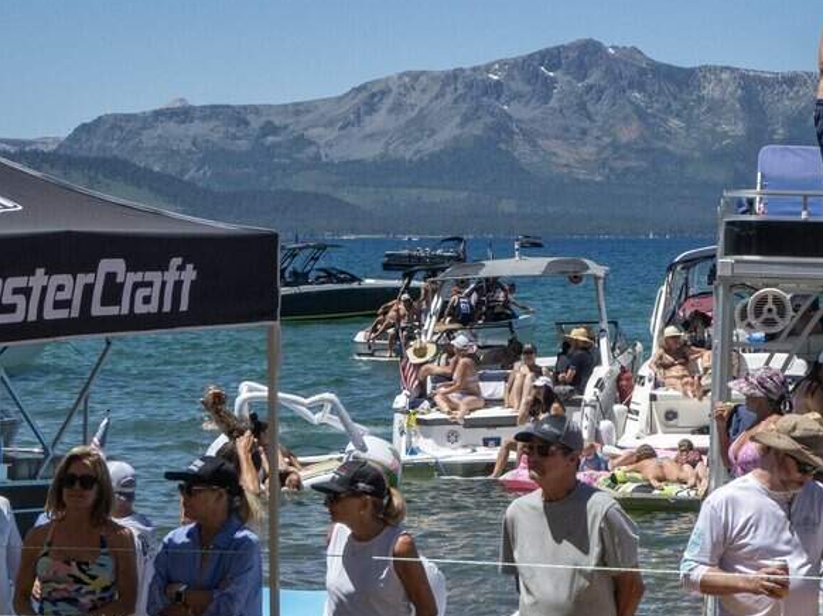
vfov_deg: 13.6
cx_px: 711
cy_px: 307
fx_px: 2590
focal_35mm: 109
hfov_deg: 17.8
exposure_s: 1/2000
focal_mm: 37
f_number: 10
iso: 500
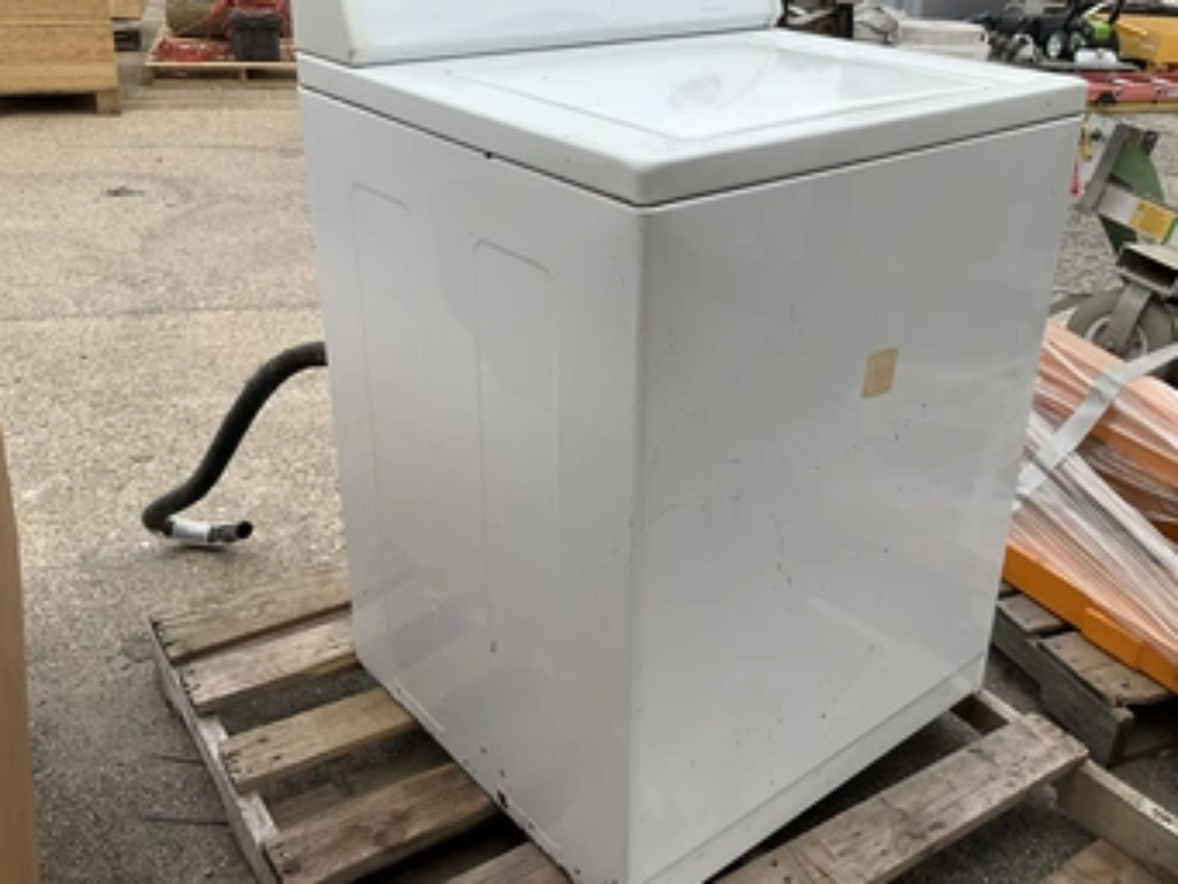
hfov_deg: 53.8
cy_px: 390
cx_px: 667
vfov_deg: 41.8
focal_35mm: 34
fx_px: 1157
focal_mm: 3
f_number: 1.8
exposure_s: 1/1534
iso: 25
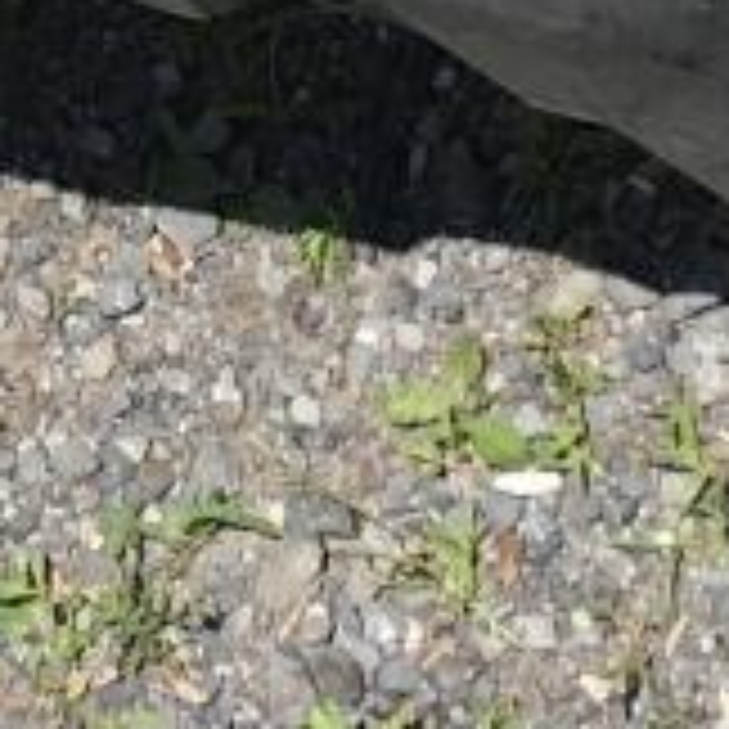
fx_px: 4813
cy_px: -891
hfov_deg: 8.2
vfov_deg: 8.1
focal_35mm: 202
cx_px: -796
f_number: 2.2
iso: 25
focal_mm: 4.15
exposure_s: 1/1637
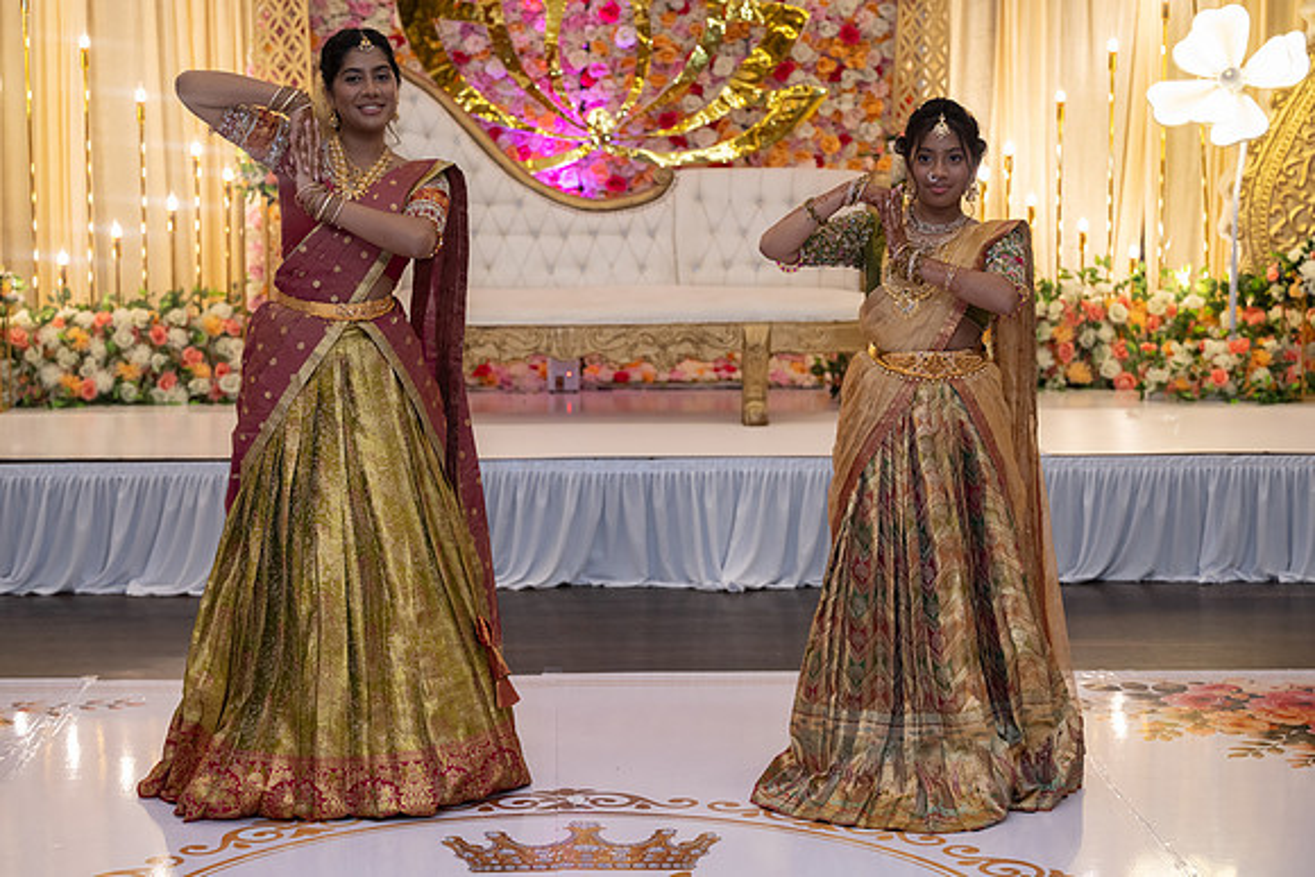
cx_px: 658
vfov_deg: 19.0
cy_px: 438
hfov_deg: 28.2
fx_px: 2617
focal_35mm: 72
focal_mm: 70
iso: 1000
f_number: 3.5
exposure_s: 1/160
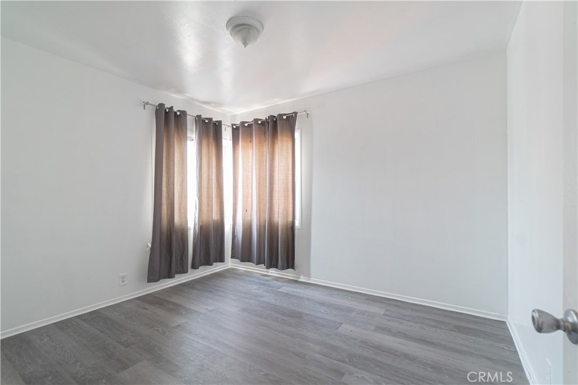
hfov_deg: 100.4
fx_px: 241
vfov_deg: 77.3
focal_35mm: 15
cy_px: 192
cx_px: 289
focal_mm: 10
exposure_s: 1/4
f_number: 6.3
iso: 320
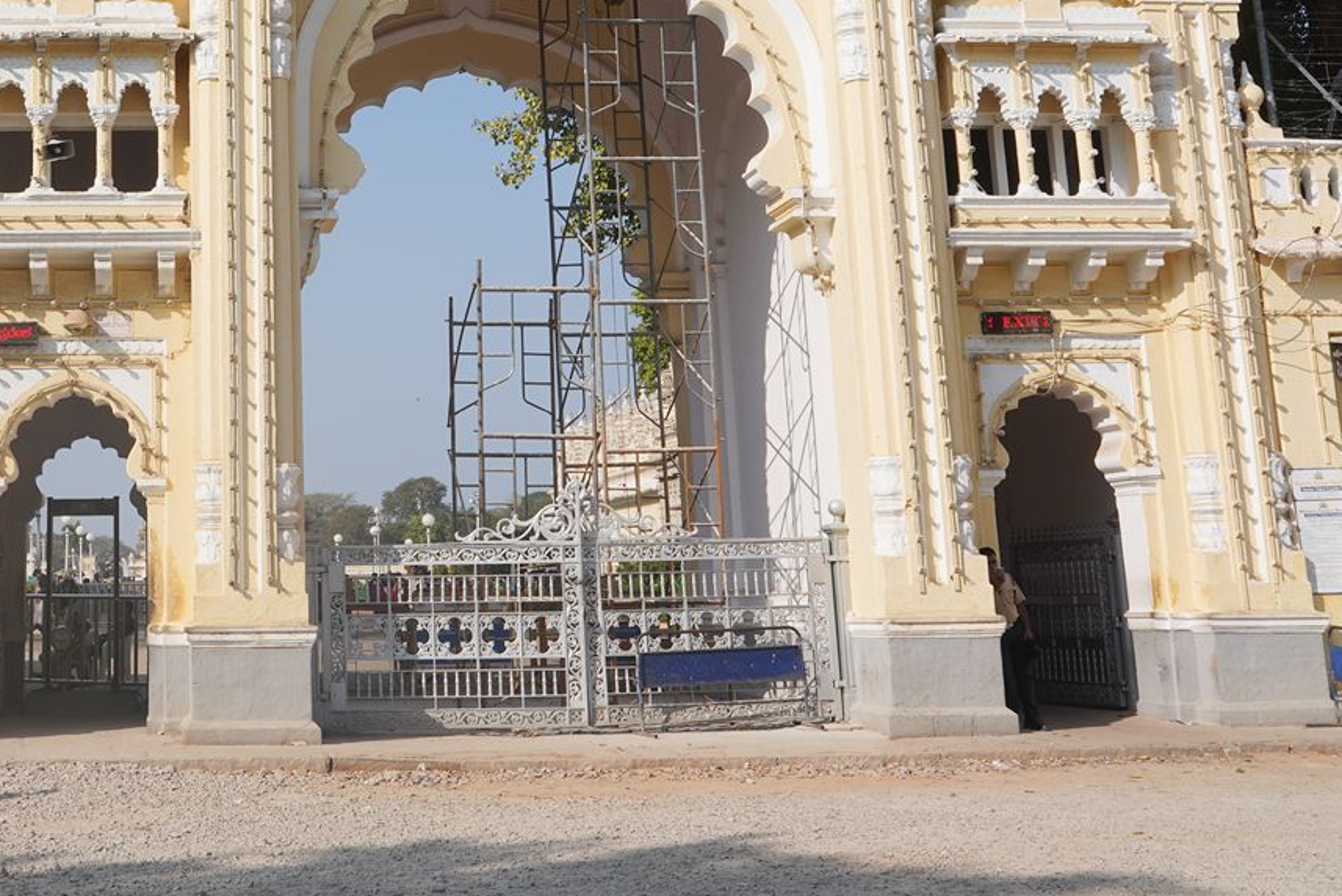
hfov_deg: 34.5
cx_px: 266
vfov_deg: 23.6
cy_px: 97
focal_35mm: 56
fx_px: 2088
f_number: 16
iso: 100
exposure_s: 1/100
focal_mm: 24
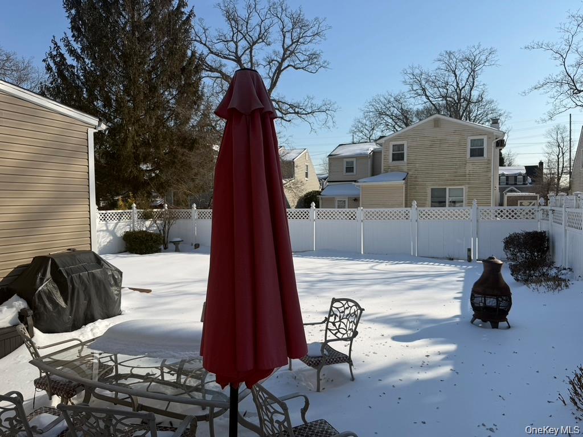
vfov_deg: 56.8
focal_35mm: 24
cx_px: 292
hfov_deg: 71.6
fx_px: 404
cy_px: 218
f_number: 1.78
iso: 80
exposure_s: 1/7353
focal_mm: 6.76
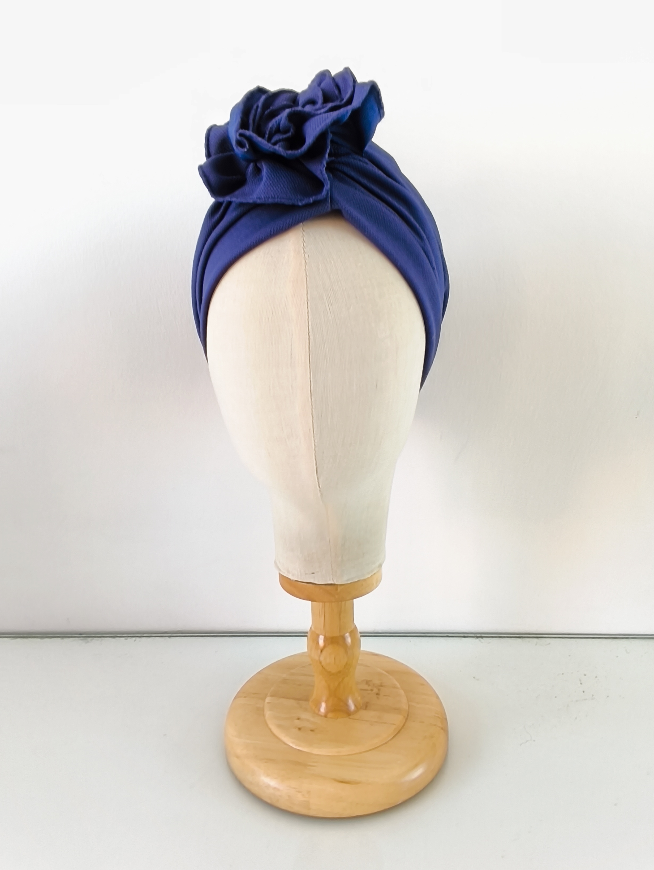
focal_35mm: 23
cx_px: 327
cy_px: 435
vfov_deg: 73.9
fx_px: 579
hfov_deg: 58.9
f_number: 2.2
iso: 50
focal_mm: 1.65
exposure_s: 1/20
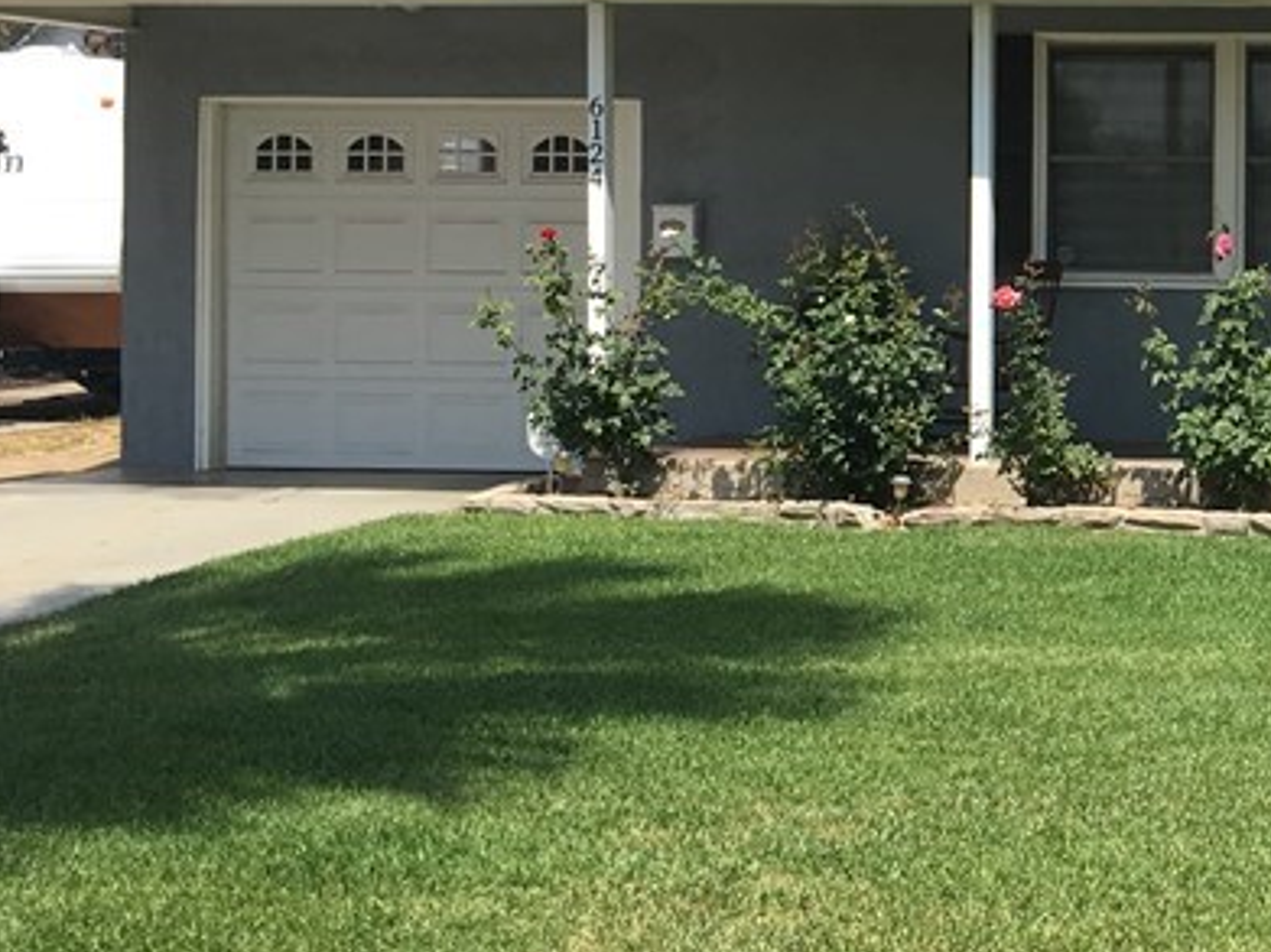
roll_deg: -1.6
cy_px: 276
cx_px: 1583
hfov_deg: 23.2
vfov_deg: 19.3
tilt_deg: +0.9
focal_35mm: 76
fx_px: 2790
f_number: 2.2
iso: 25
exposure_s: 1/1131
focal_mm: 4.15
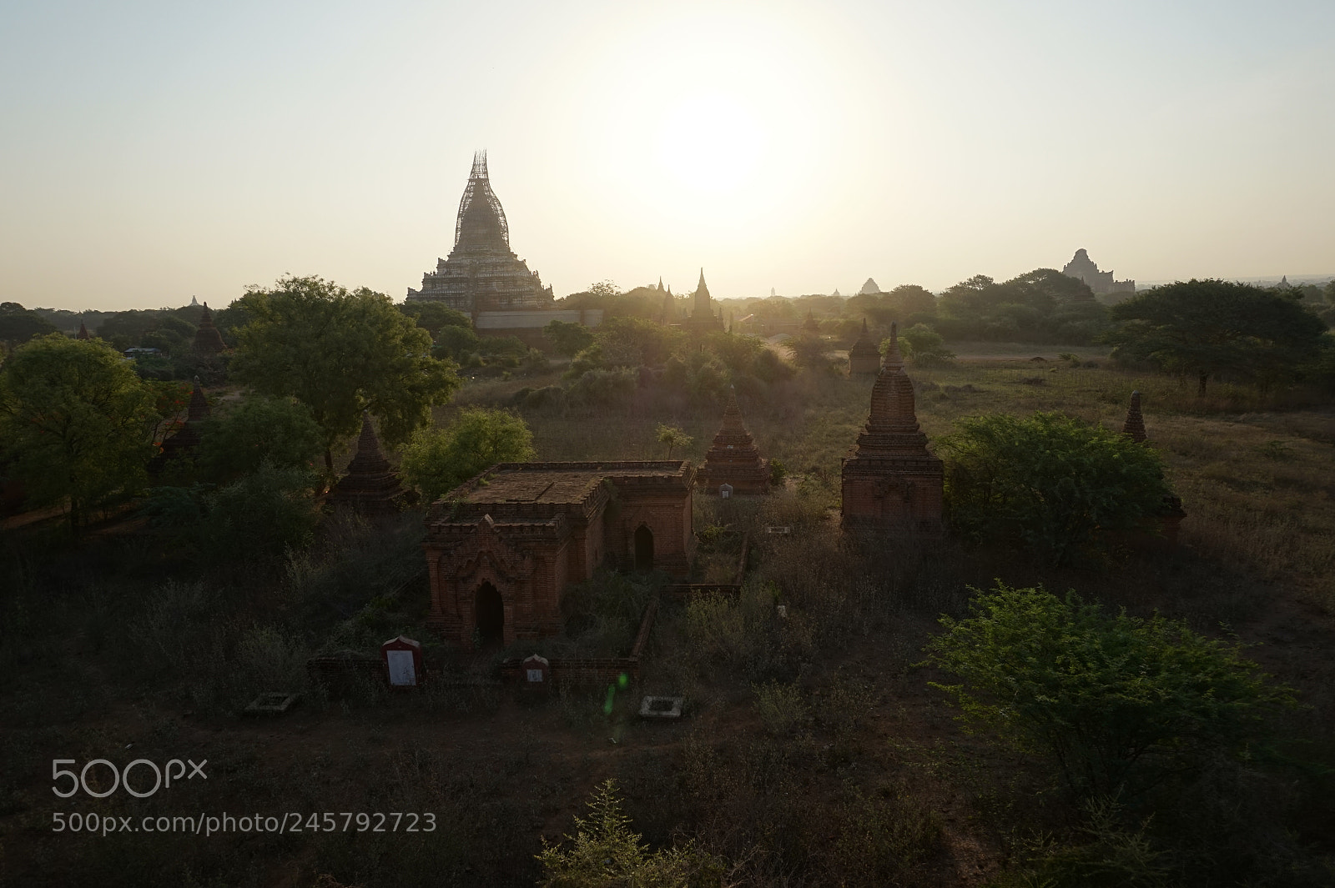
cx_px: 668
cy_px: 444
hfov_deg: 73.8
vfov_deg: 53.1
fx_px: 890
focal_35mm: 24
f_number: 11
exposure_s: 1/125
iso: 100
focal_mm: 16
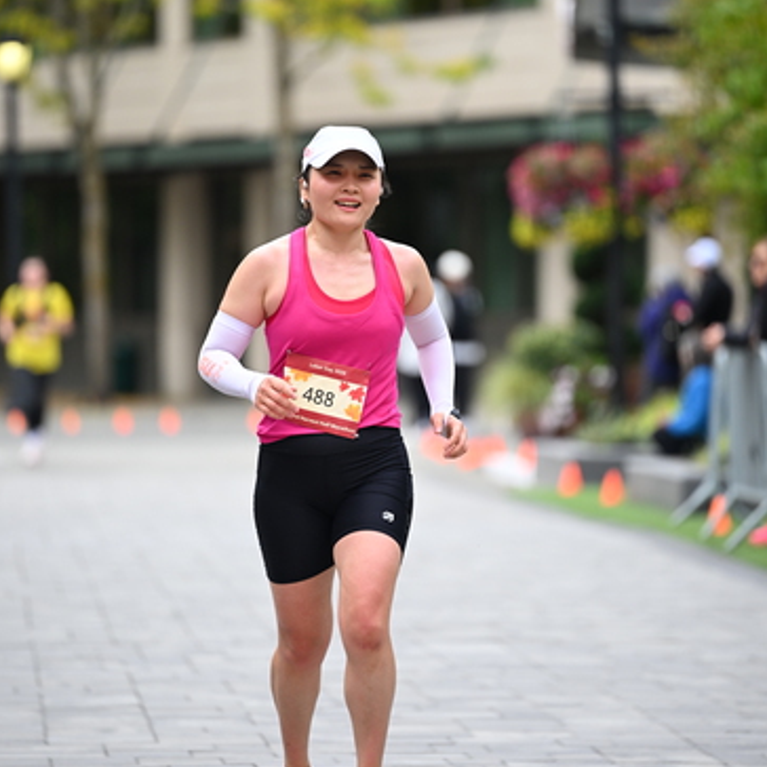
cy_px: 335
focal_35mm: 257
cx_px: 382
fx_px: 6443
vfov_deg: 6.8
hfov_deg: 6.8
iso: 640
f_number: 2.8
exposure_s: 1/2000
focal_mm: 200
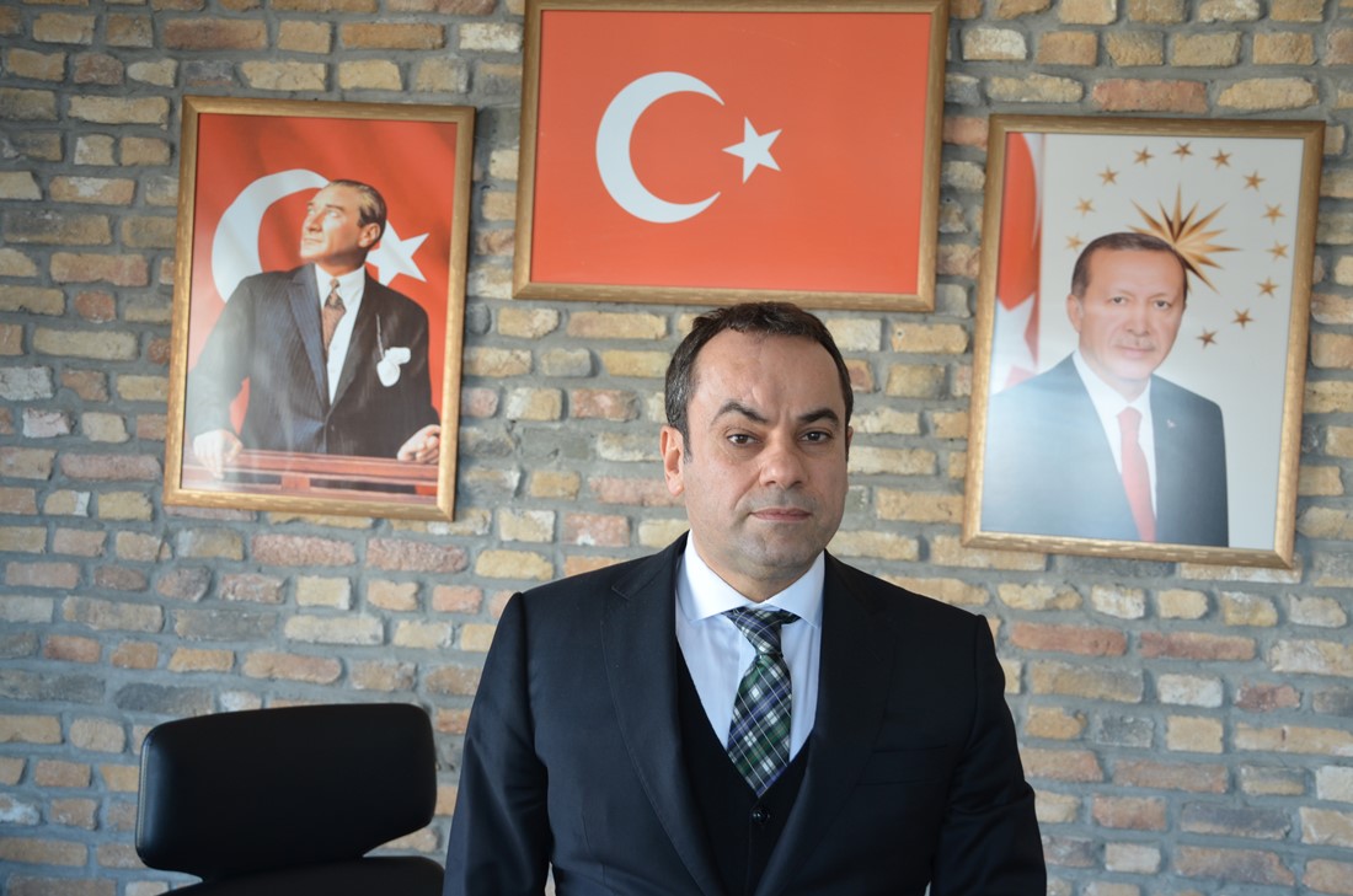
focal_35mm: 44
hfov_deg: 45.0
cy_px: 448
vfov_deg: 30.7
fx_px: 1632
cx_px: 676
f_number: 4
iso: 400
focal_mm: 29
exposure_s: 1/60
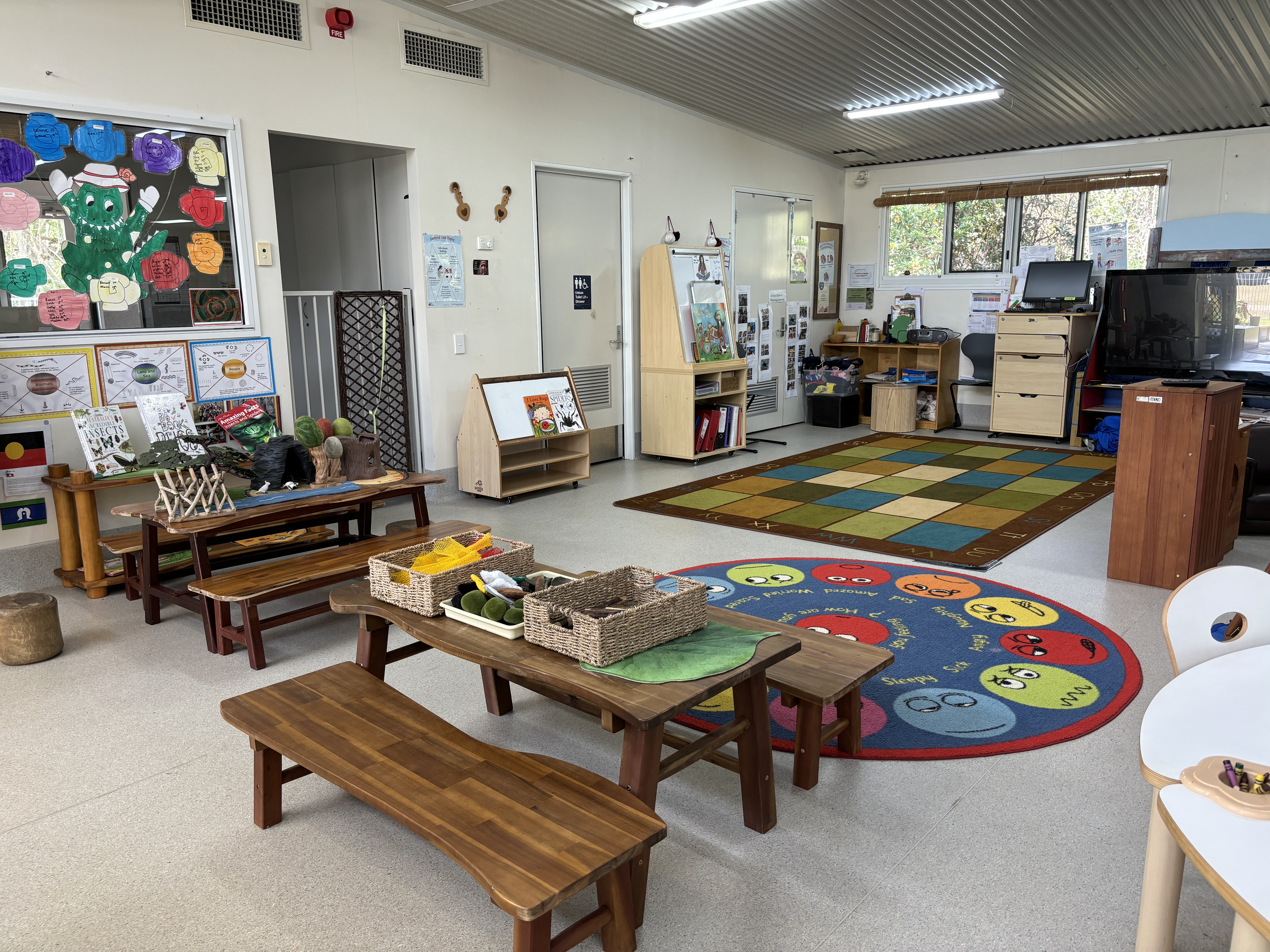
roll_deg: +0.9
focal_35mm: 26
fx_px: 954
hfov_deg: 67.3
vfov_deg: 53.1
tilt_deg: -11.5
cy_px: 476
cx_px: 635
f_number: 1.6
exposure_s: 1/100
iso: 80
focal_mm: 5.96
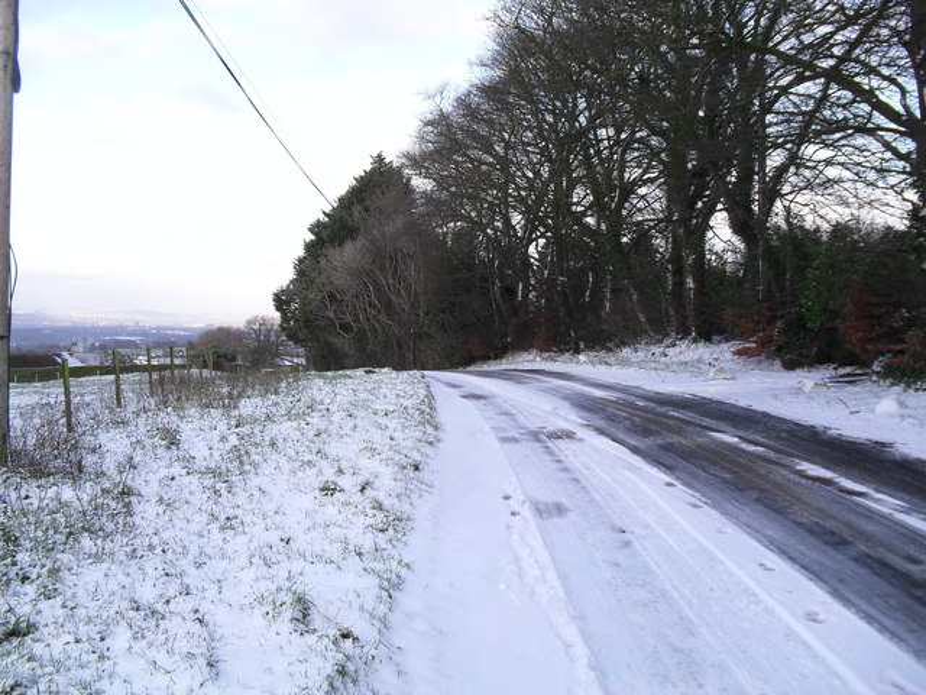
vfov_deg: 40.7
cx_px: 463
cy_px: 348
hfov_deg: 52.6
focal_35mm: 35
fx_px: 936
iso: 100
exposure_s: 1/180
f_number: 3.2
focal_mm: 6.3
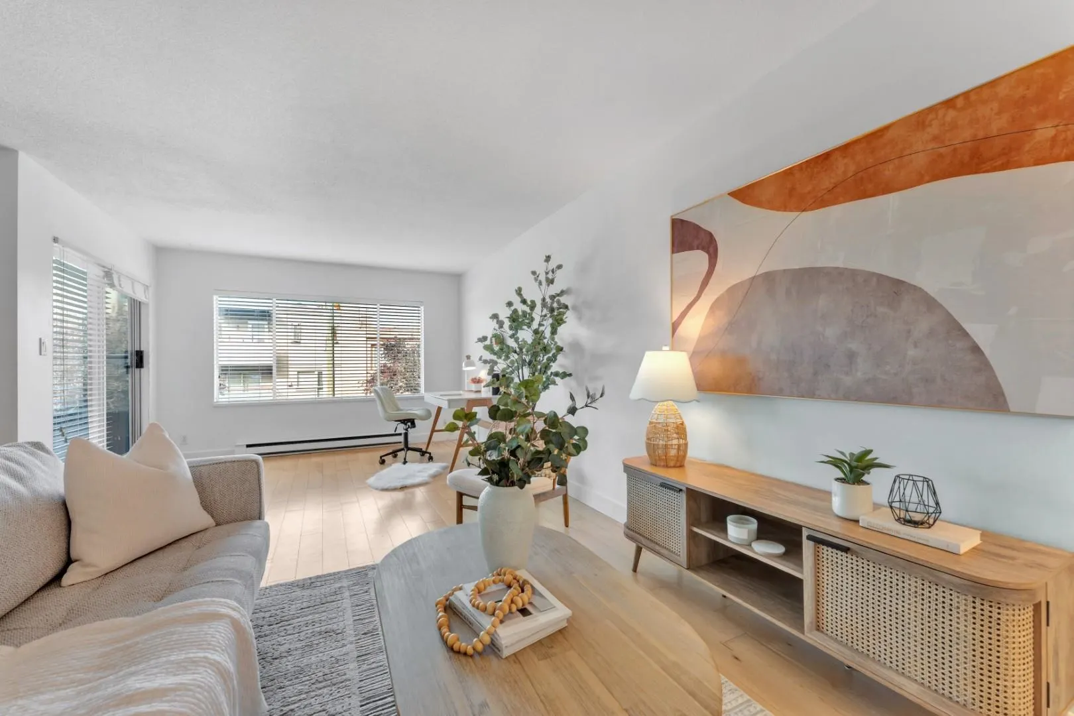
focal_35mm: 14
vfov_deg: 81.2
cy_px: 358
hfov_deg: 104.3
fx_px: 418
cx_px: 537
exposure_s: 1/40
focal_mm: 14
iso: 400
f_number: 8
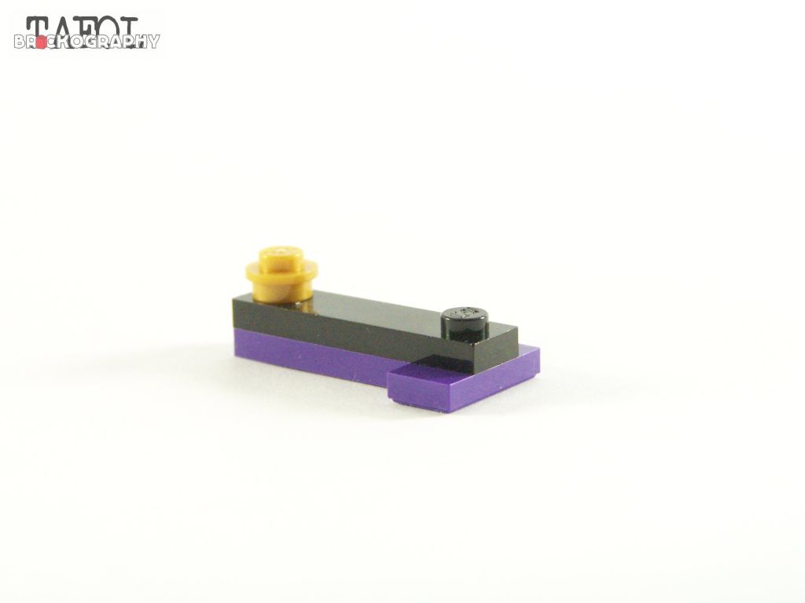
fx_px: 2442
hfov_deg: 18.7
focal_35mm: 105
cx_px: 402
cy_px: 302
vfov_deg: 14.1
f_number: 4
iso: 400
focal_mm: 17.5
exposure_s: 1/60
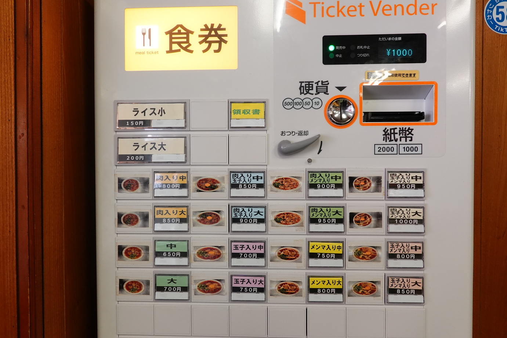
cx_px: 254
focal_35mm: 24
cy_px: 169
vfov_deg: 53.1
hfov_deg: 73.7
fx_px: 338
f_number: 5.6
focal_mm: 9
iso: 800
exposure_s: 1/30
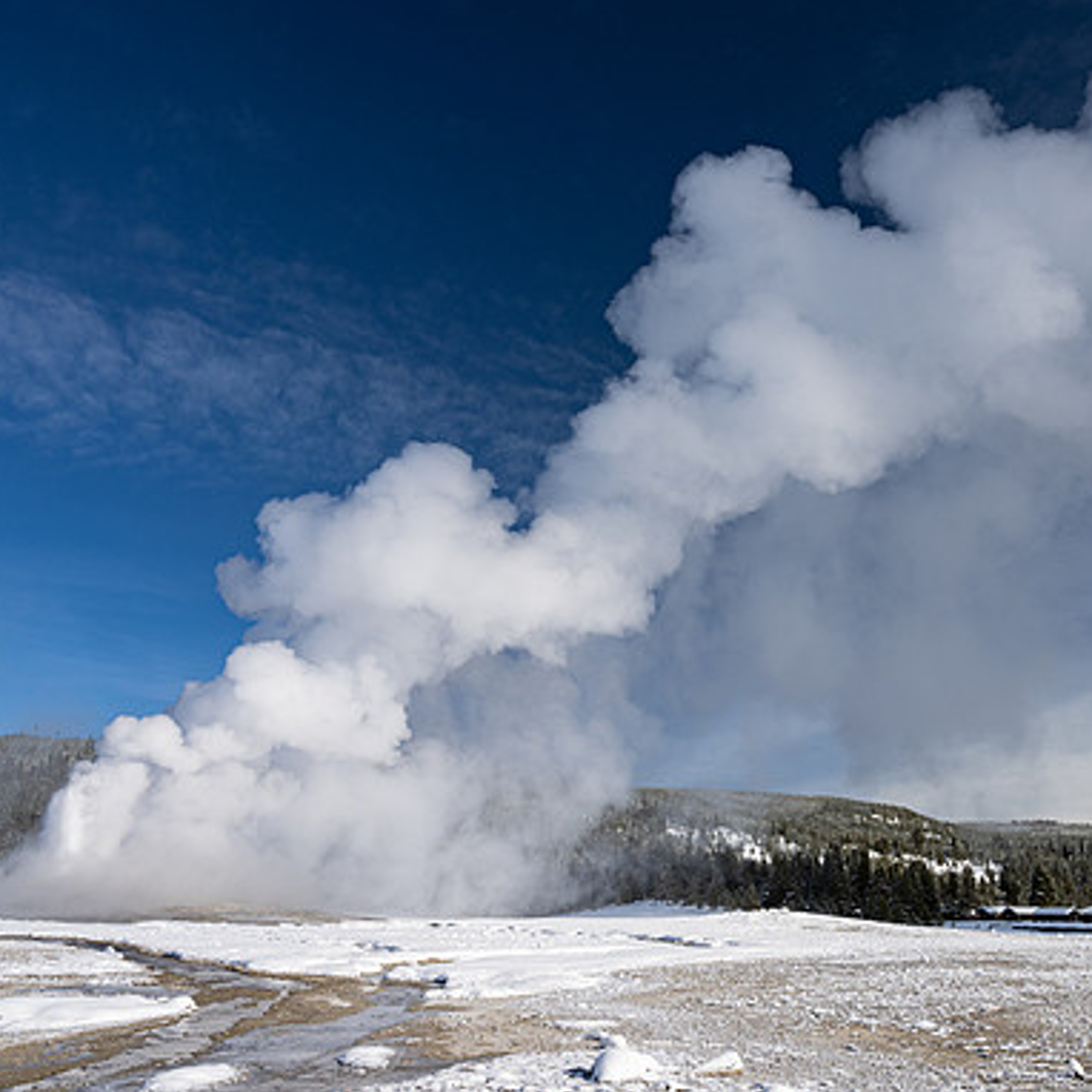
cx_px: 698
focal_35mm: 31
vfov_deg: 52.5
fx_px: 1106
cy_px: 545
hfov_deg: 51.9
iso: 280
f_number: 11
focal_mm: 24
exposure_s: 1/125
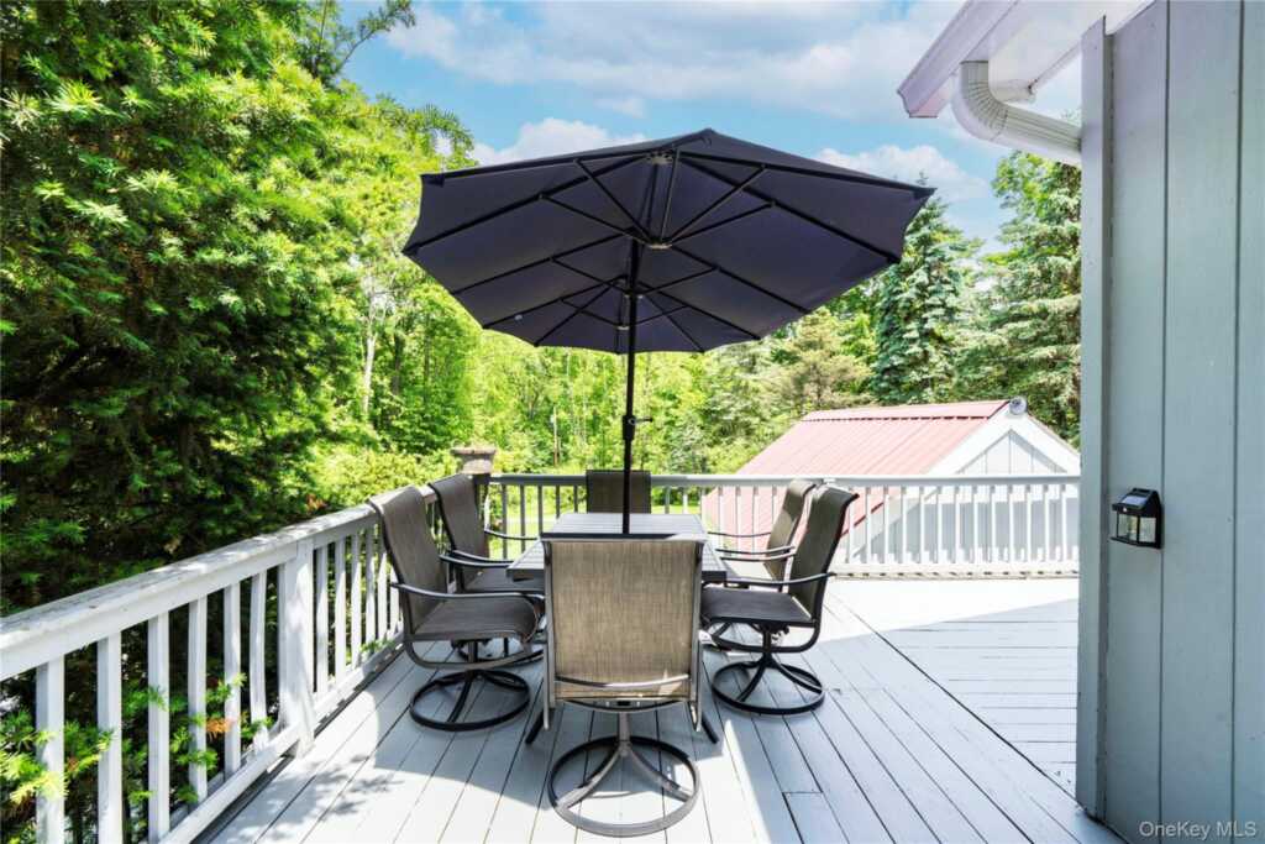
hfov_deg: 96.7
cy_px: 422
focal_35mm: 16
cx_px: 632
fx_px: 562
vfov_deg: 73.8
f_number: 9
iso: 400
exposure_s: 1/160
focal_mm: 16
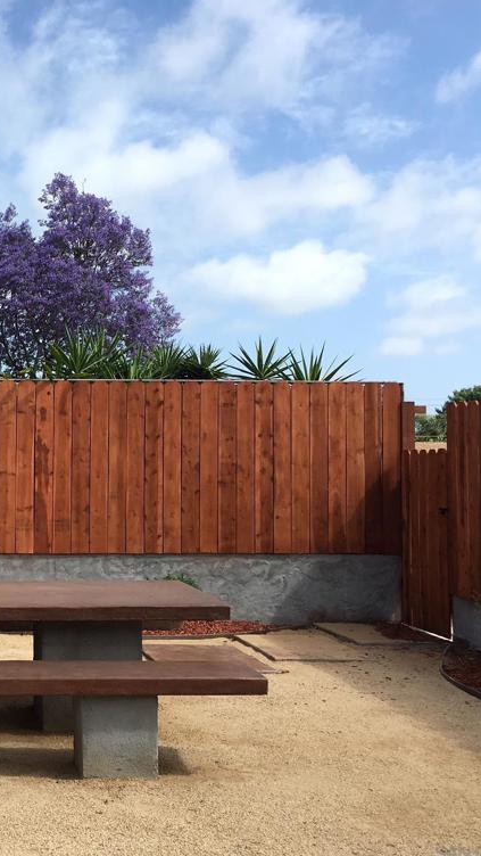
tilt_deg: +1.8
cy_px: 428
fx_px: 975
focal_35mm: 43
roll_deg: -0.4
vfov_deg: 47.4
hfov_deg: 26.2
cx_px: -8
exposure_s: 1/1374
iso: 25
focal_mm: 4.15
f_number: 2.2
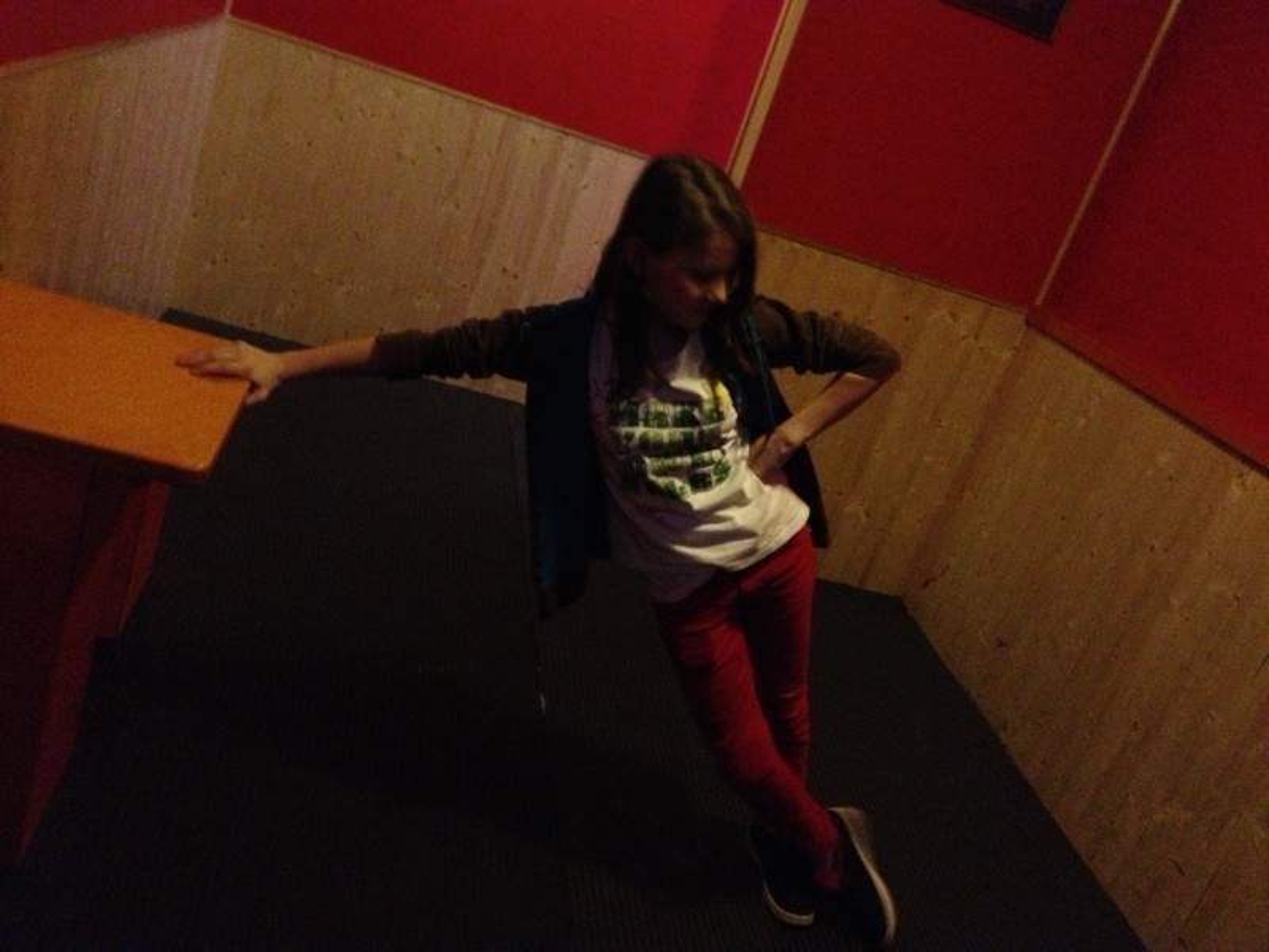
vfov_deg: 40.7
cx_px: 634
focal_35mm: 35
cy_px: 476
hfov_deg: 52.6
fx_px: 1283
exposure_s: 1/15
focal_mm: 4.28
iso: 800
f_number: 2.4
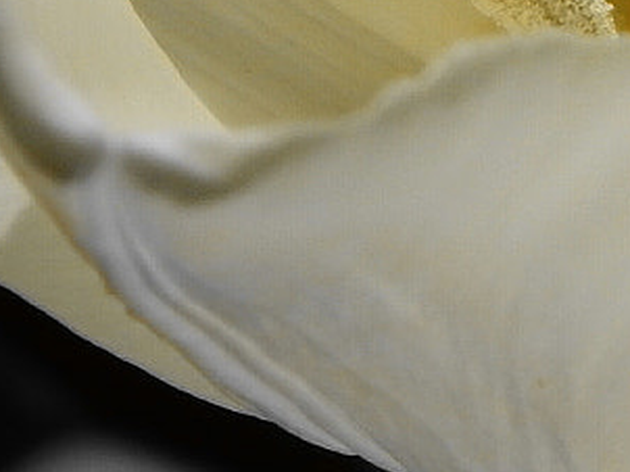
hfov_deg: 2.9
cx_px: 724
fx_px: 12639
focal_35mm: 695
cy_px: -530
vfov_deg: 2.1
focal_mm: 23.4
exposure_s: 1/1500
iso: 125
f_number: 4.8
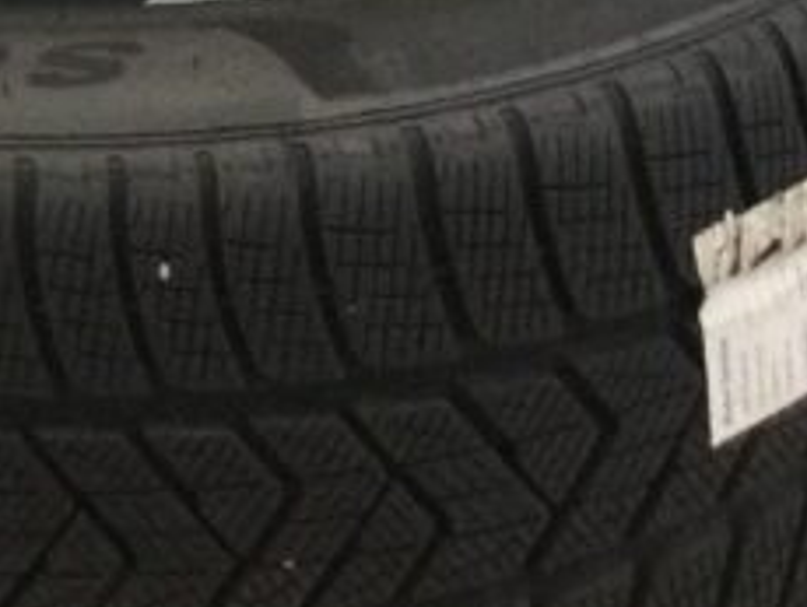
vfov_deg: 9.3
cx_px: 25
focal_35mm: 138
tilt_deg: -9.8
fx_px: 3221
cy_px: -968
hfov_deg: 14.1
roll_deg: +3.7
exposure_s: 1/33
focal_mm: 3.3
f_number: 2.4
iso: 125
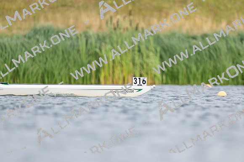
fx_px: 6098
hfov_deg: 2.3
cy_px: 81
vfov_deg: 1.5
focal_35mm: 900
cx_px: 122
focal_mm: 600
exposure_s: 1/2500
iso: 220
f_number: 4
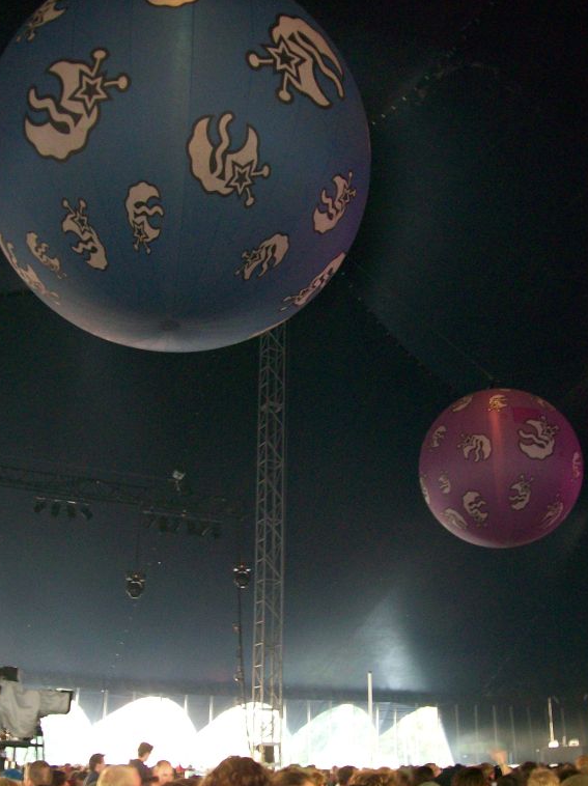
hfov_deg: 37.7
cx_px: 293
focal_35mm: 38
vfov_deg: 49.0
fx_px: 862
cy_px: 413
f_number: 2.7
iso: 160
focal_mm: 6
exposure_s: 1/8
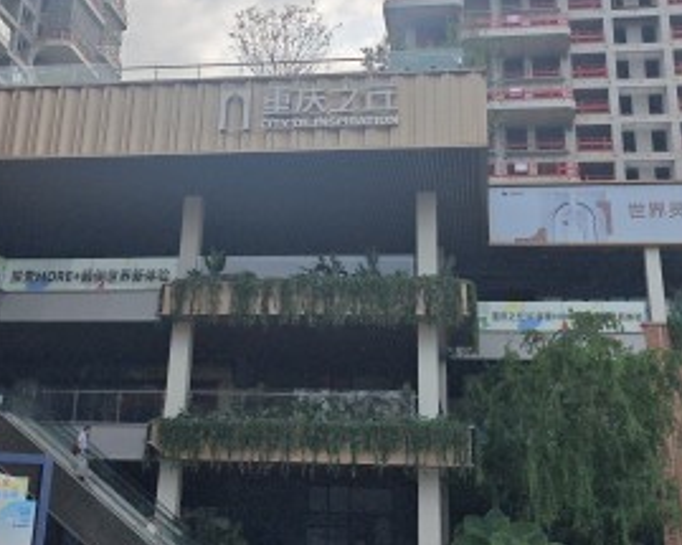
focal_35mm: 49
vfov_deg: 30.3
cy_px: 134
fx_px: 989
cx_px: 298
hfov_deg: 38.0
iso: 50
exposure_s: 1/4918
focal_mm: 6.55
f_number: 1.6
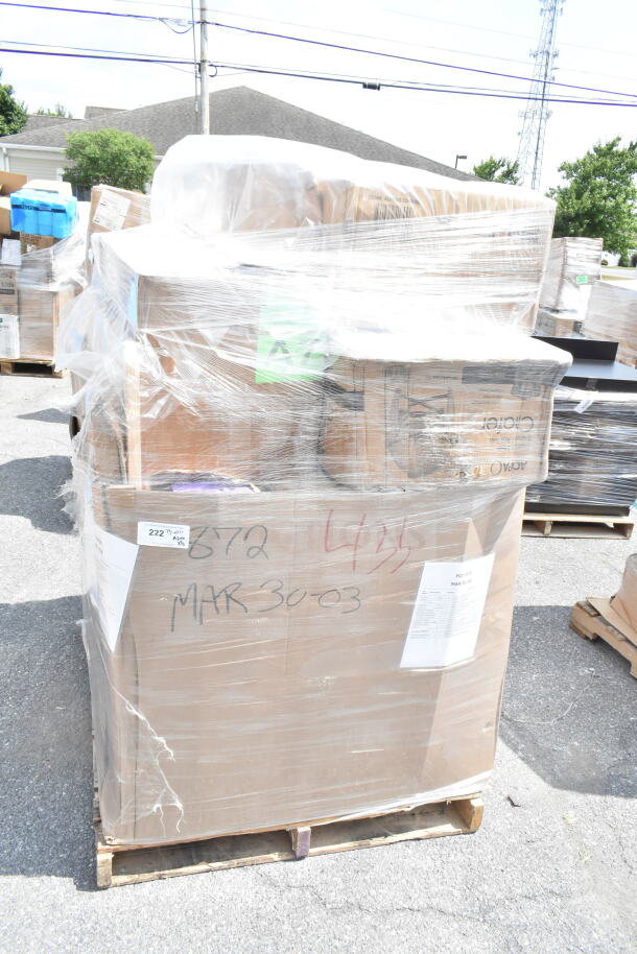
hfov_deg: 48.0
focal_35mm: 27
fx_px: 716
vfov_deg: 67.4
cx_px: 318
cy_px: 477
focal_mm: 18
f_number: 13
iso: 1600
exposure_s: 1/640
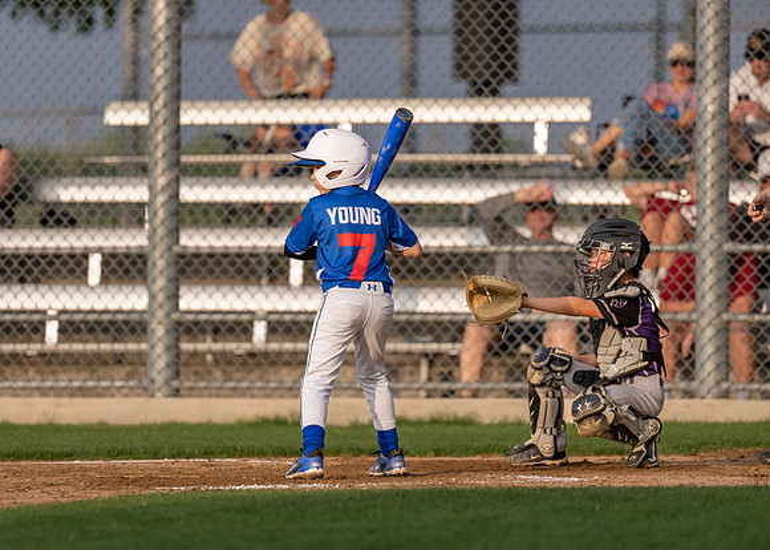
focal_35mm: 310
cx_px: 359
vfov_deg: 4.6
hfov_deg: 6.5
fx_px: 6770
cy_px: 281
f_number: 2.8
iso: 400
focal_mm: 200
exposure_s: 1/3200
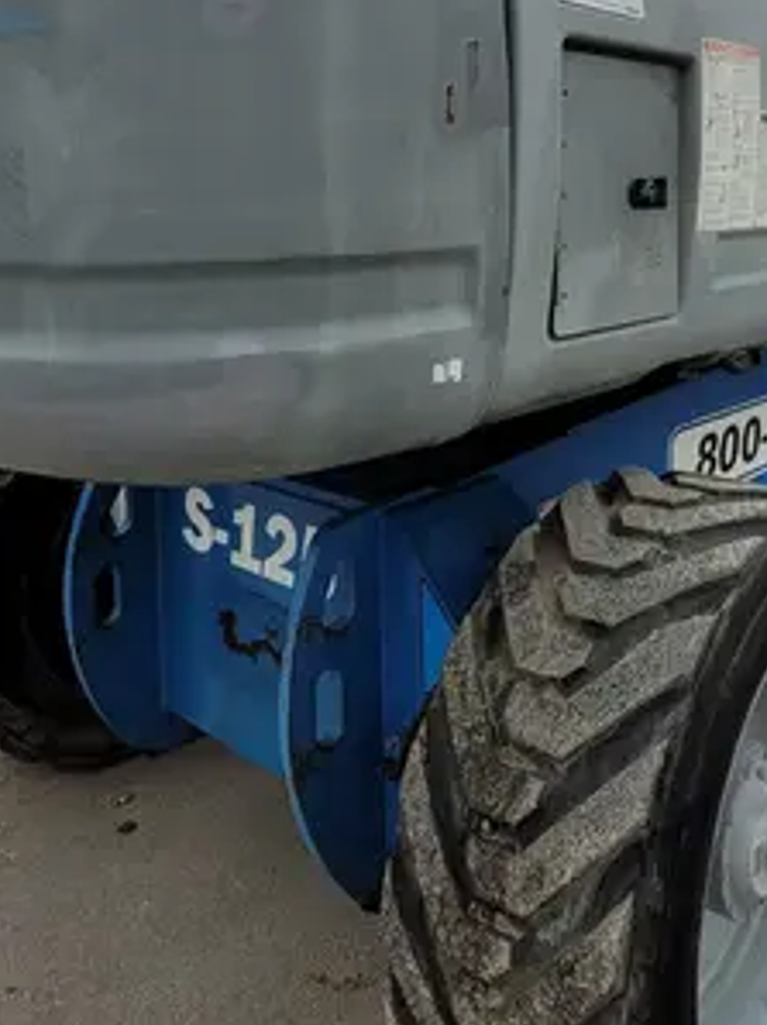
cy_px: 267
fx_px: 947
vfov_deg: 54.4
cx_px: 523
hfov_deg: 43.4
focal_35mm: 32
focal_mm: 1.74
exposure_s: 1/949
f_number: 2.2
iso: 40
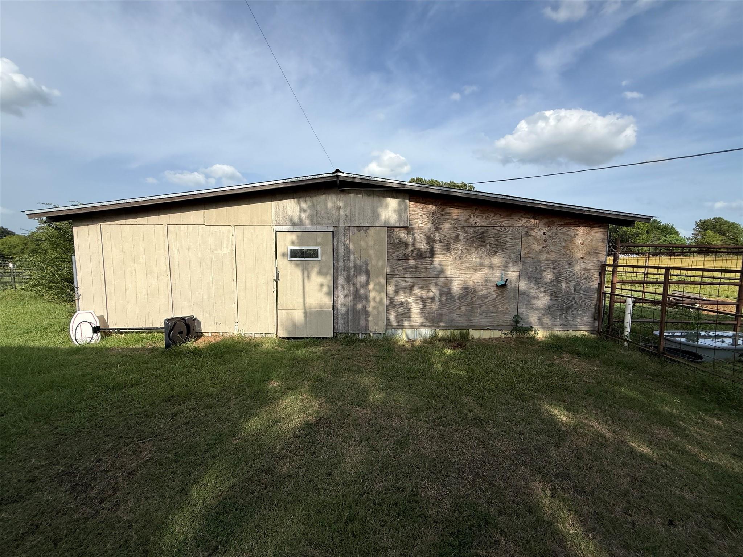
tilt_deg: -4.7
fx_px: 300
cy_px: 278
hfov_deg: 102.1
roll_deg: -0.5
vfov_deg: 85.7
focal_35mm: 14
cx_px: 372
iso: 50
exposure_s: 1/2165
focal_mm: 2.22
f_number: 2.2
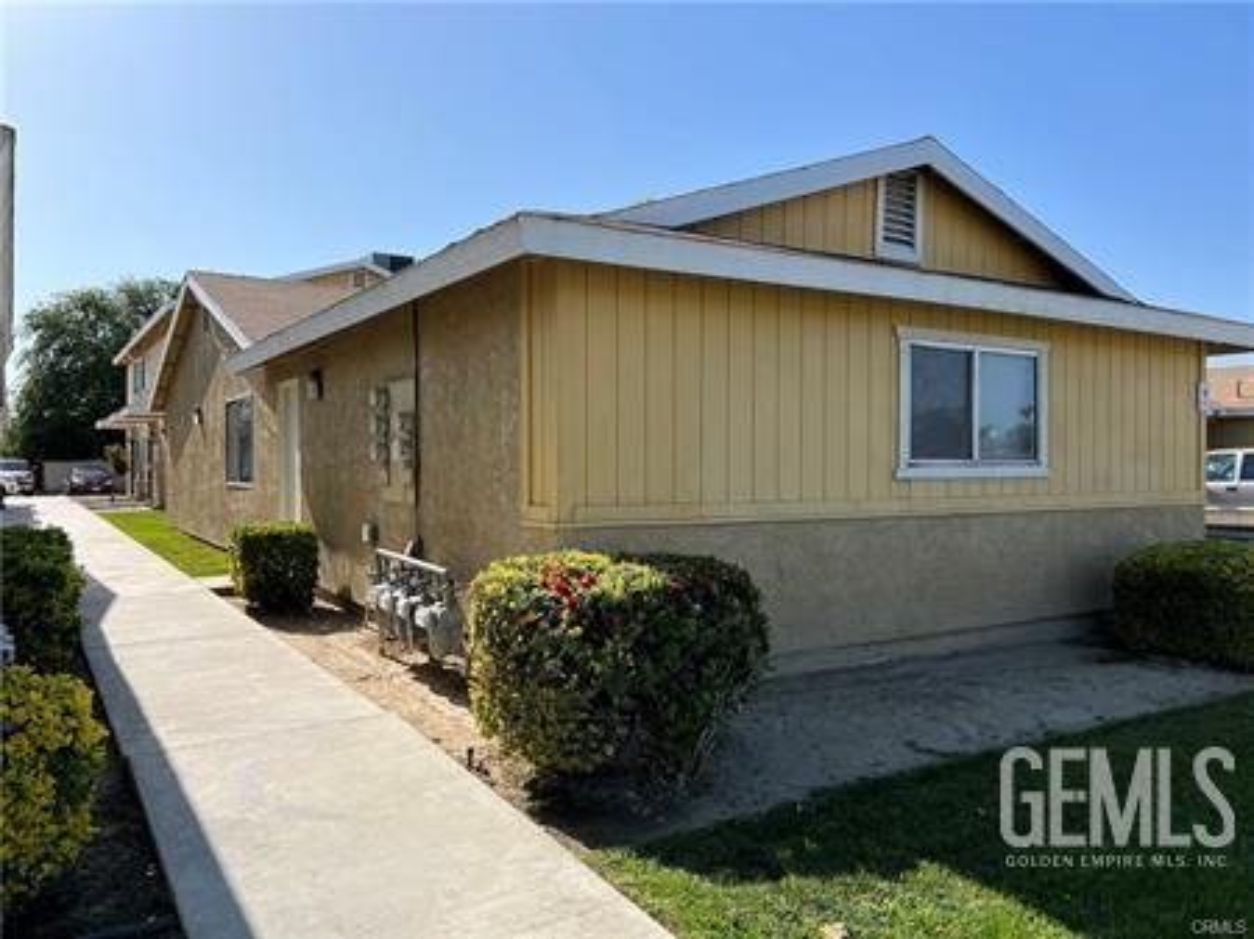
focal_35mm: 26
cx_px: 627
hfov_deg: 67.3
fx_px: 941
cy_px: 470
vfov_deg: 53.0
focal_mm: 5.7
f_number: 1.5
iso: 50
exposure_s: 1/4115
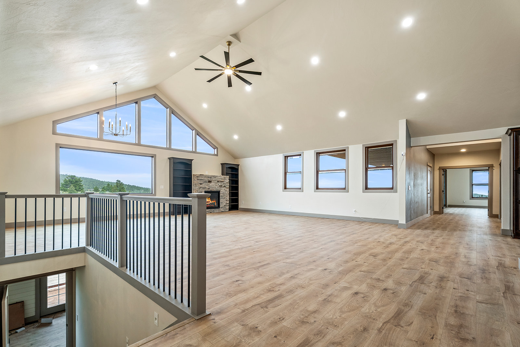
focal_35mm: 16
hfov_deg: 96.7
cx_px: 260
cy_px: 174
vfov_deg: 73.8
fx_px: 231
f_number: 8
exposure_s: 1/3
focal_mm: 16
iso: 640
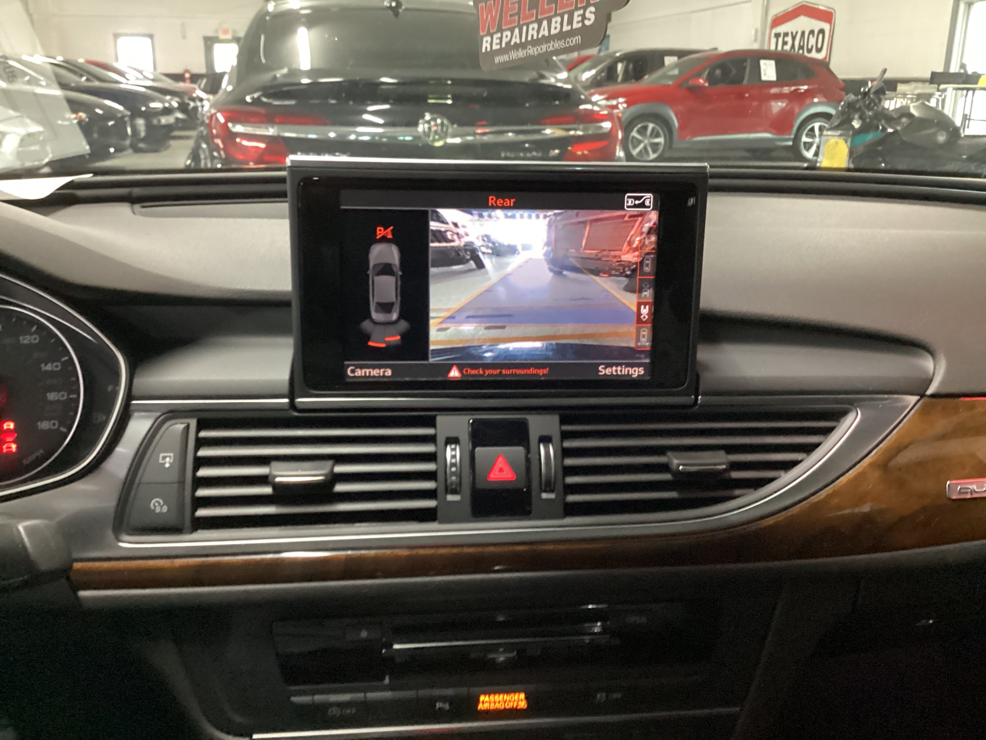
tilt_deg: -18.6
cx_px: 493
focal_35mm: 31
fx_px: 883
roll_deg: -1.2
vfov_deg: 45.4
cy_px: 370
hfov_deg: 58.4
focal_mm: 3.3
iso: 640
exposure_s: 1/25
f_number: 2.4
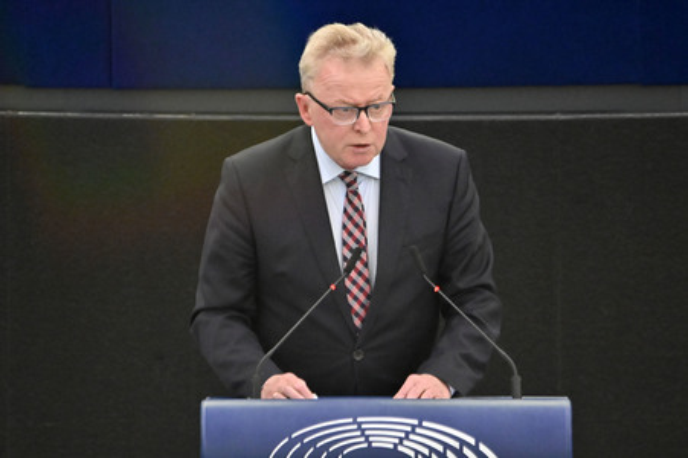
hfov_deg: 3.4
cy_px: 229
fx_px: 11458
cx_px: 344
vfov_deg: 2.3
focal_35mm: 600
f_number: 6.3
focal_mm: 600
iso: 6400
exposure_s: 1/400
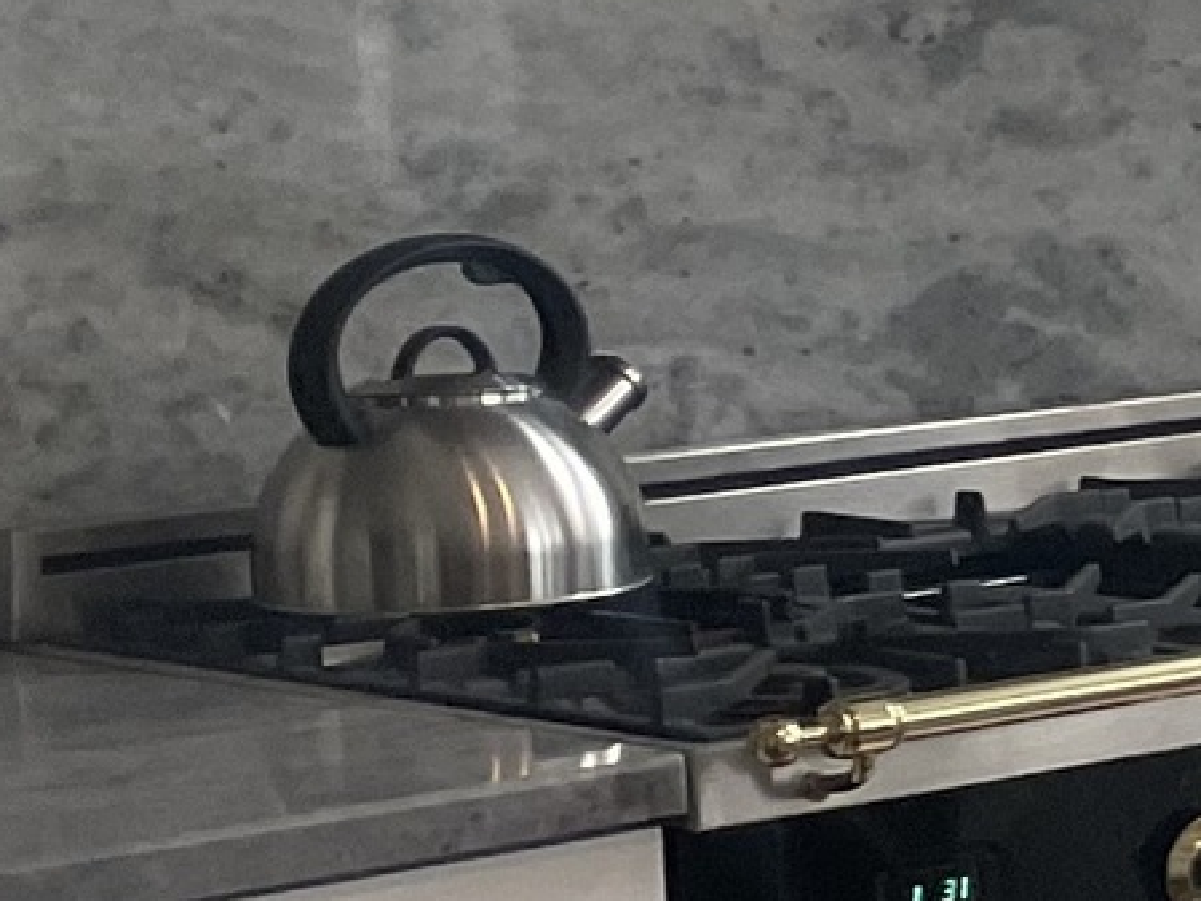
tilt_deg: -5.8
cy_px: 313
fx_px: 6177
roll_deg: +0.7
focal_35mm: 178
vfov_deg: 8.3
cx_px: 3303
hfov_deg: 9.3
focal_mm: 4.2
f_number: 1.6
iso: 100
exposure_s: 1/120
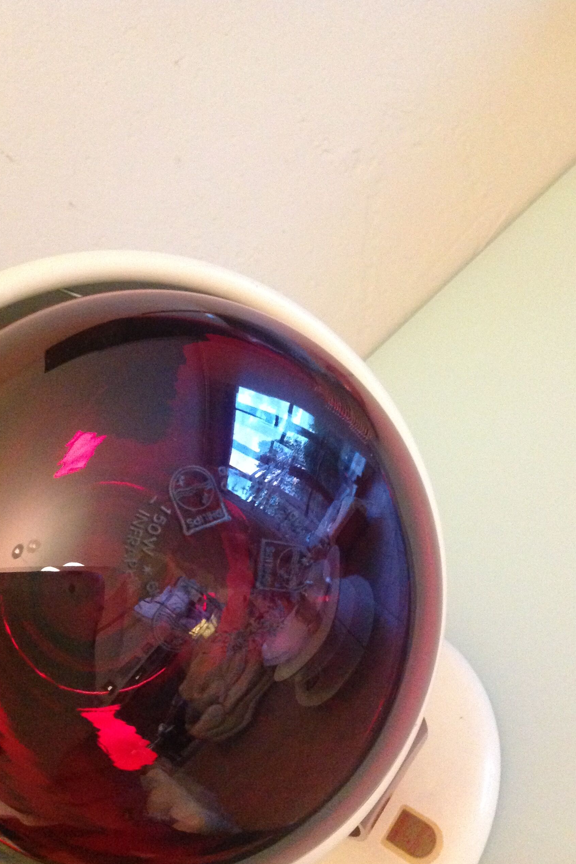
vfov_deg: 51.9
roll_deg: +39.7
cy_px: 434
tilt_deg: -29.8
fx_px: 888
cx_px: 291
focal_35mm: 37
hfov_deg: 35.9
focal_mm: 4.28
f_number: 2.4
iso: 640
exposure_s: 1/17
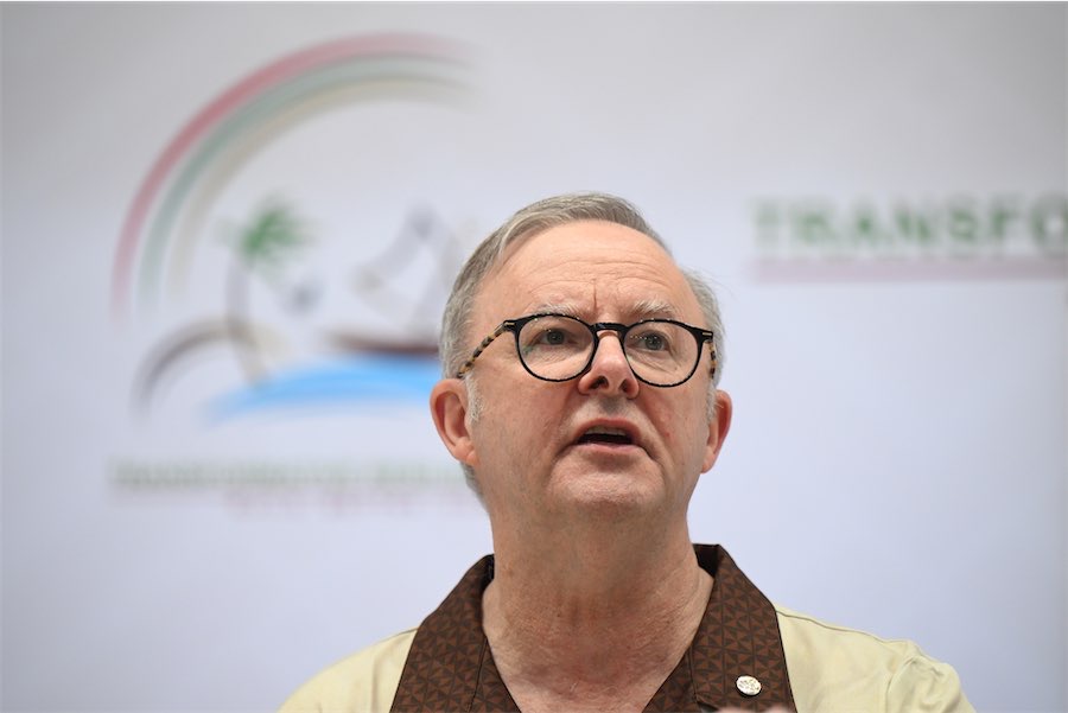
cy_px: 356
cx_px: 534
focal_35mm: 160
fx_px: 4749
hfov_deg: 12.8
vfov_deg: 8.6
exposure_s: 1/400
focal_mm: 160
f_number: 2.8
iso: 1600
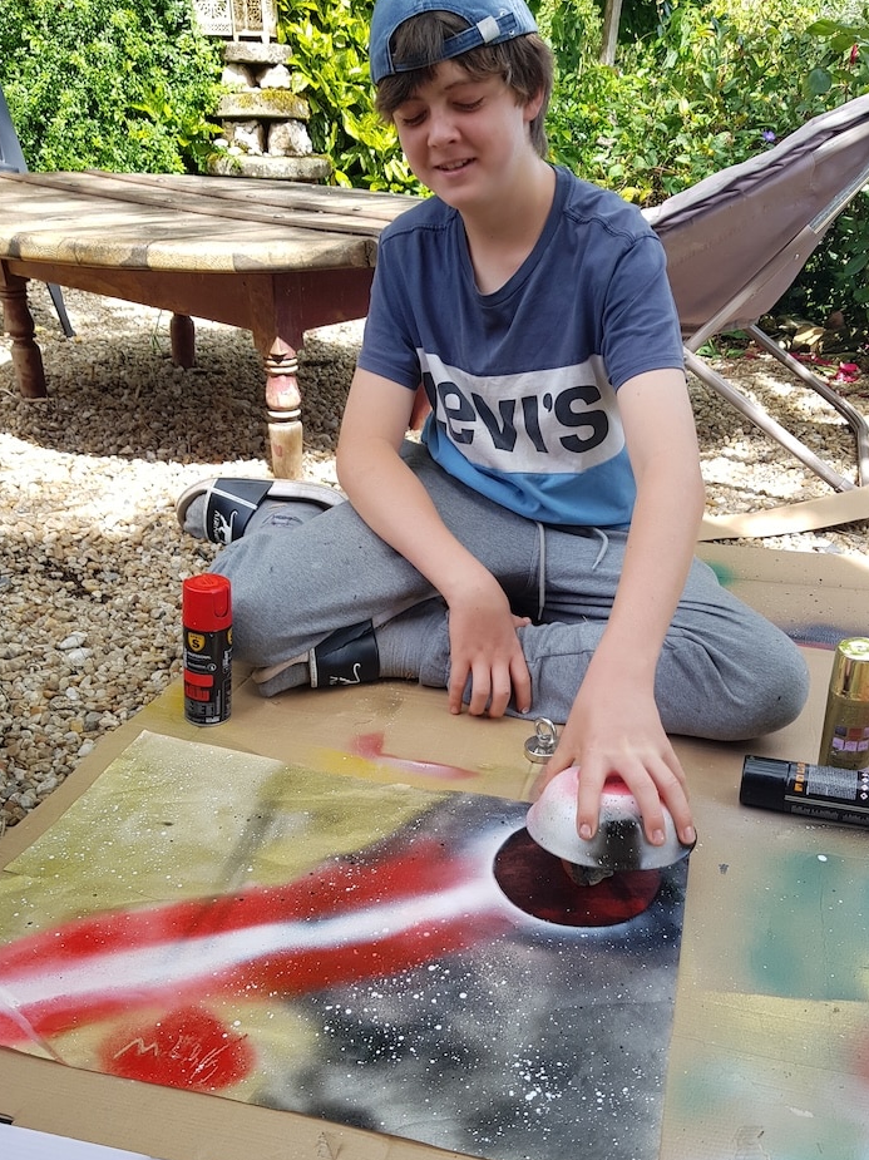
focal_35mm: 30
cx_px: 473
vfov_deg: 59.8
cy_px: 654
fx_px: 1005
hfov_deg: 46.7
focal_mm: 4.3
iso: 40
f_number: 1.7
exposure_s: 1/326
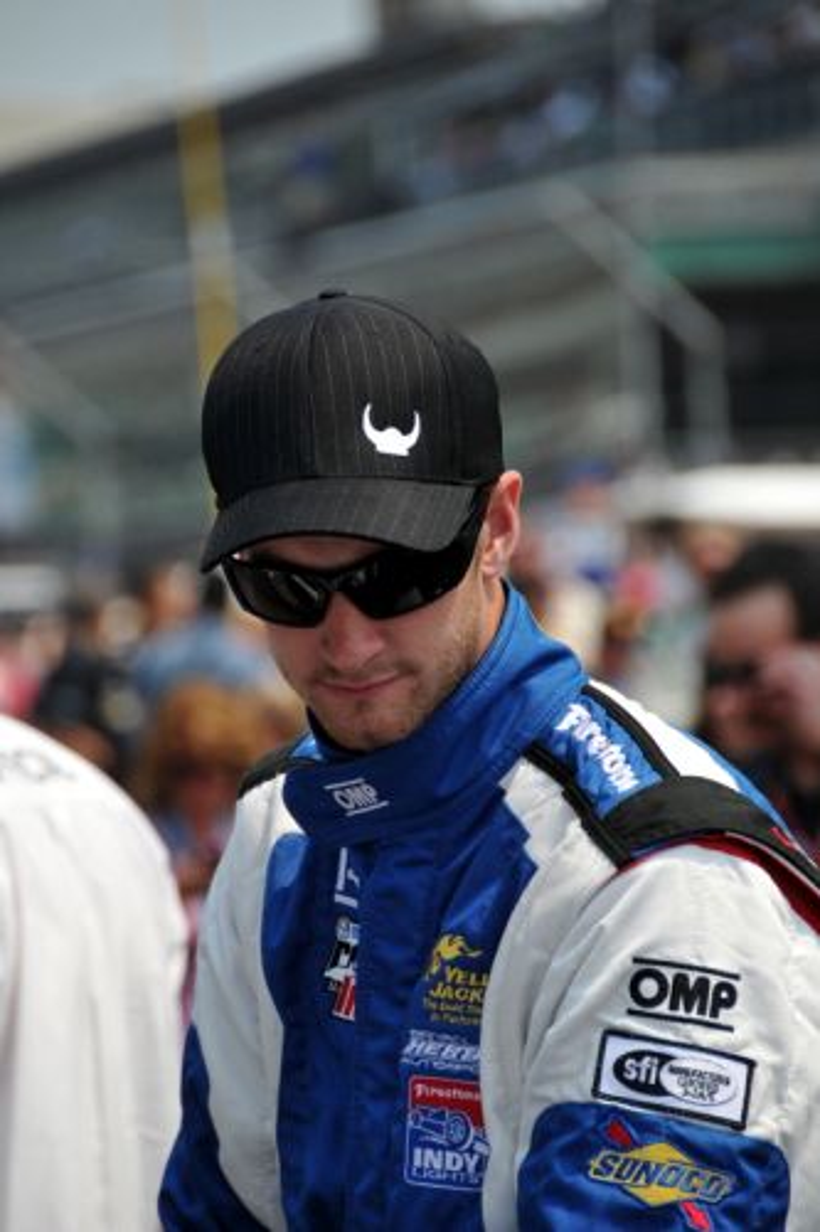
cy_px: 616
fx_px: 10256
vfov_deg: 6.9
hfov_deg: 4.6
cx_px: 410
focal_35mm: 300
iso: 400
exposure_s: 1/2000
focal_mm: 200
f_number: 5.6
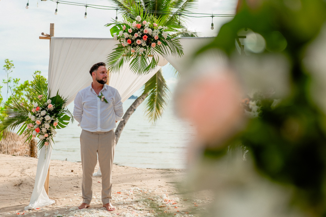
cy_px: 106
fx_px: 493
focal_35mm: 54
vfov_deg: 24.9
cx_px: 161
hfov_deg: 36.6
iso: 100
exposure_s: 1/400
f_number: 2.2
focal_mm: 50
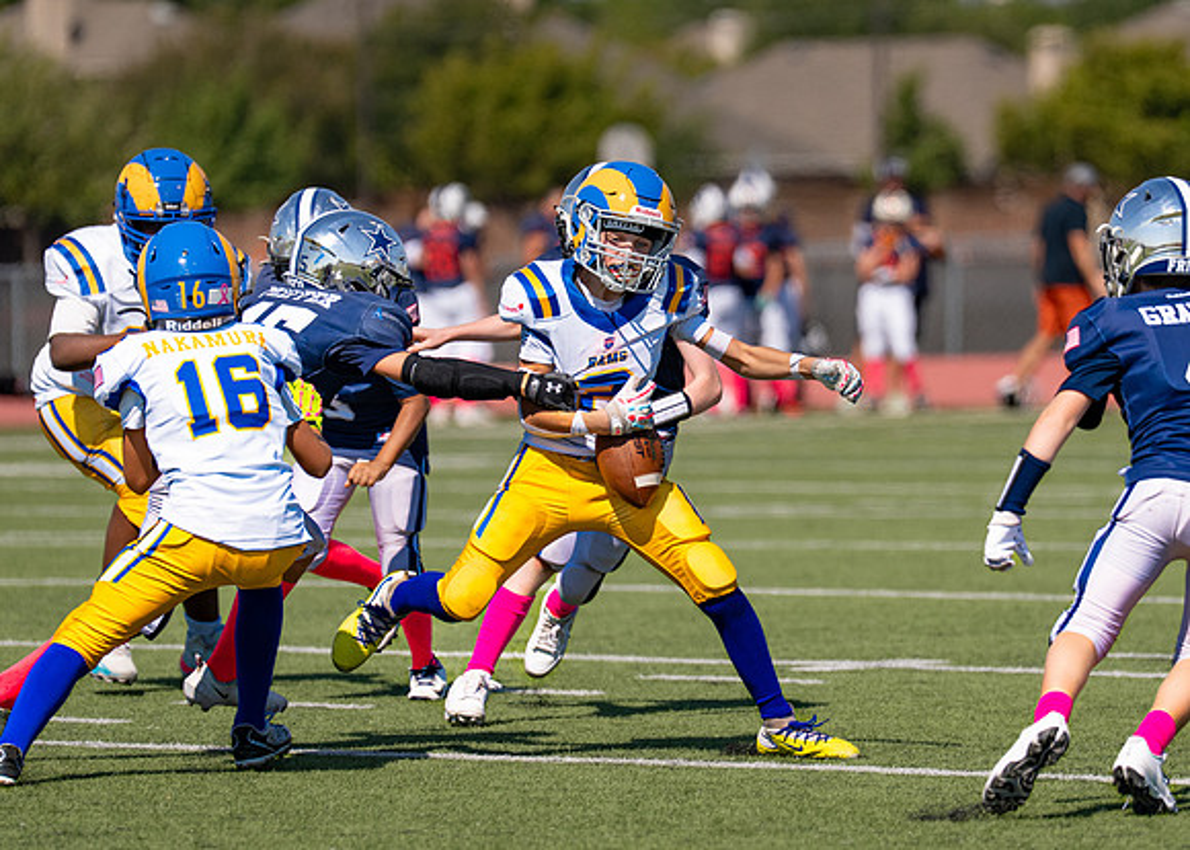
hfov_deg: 5.6
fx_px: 12215
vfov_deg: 4.0
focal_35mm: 362
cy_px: 418
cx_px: 722
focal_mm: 200
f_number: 2.8
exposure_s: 1/3200
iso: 125
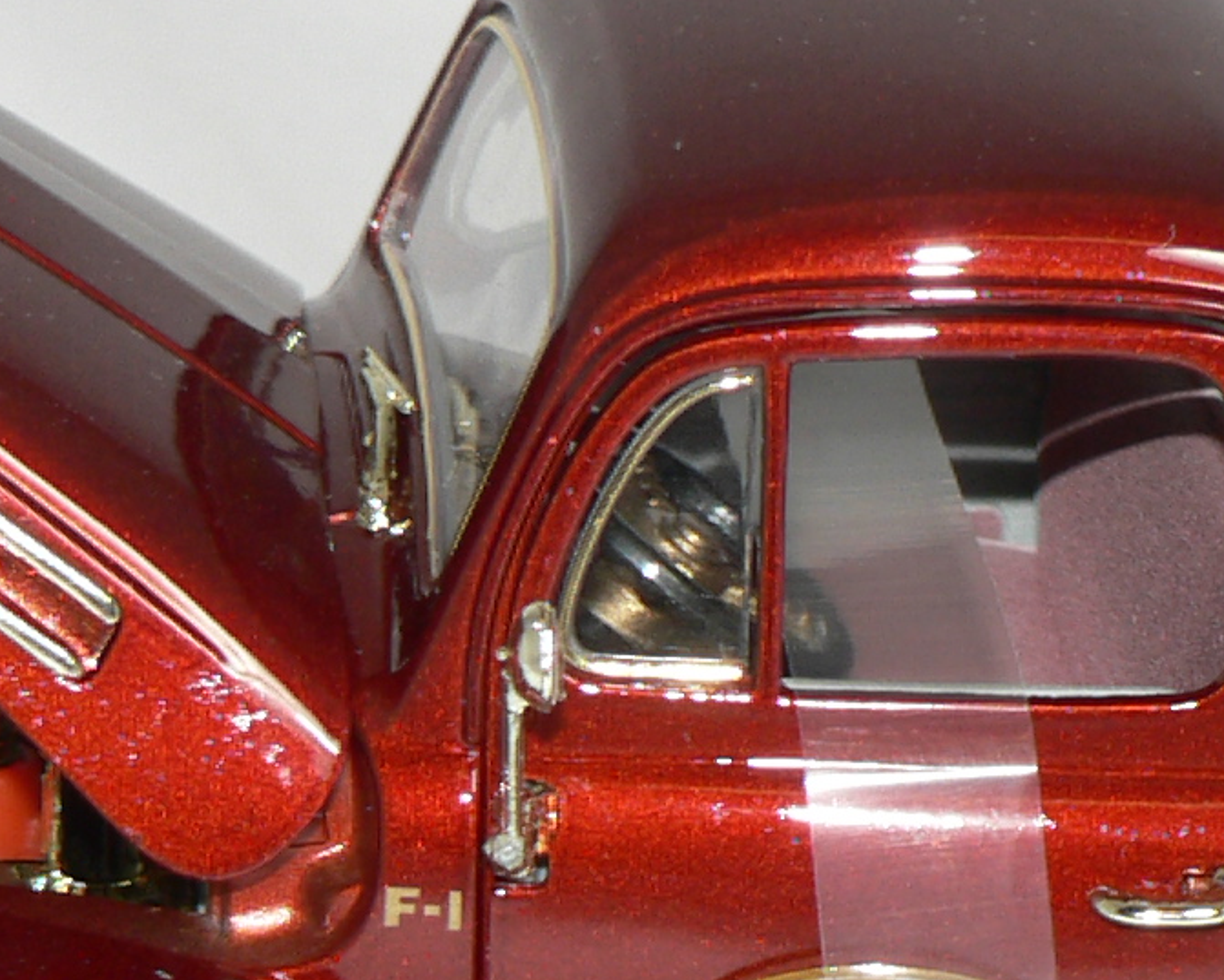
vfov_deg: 7.7
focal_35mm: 201
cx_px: 1022
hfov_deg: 9.6
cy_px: 903
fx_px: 7282
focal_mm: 9.1
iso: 80
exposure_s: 1/60
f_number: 2.8
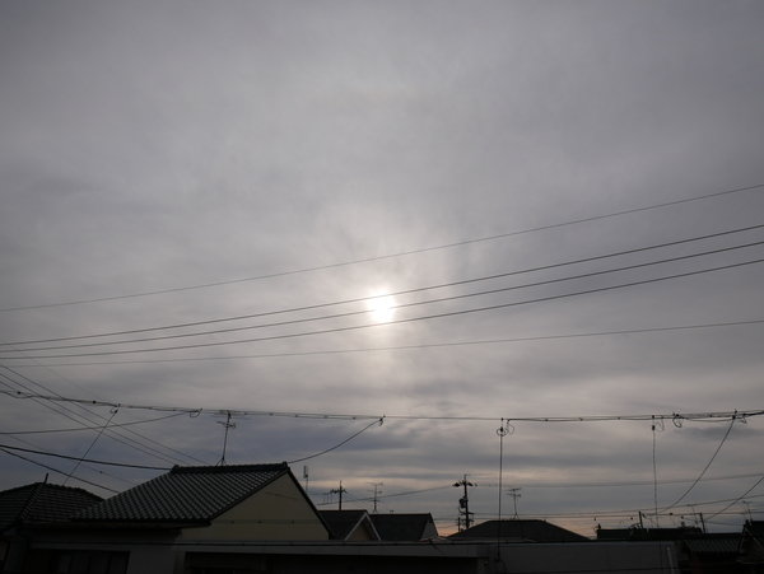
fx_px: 530
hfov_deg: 71.6
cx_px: 382
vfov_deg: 56.9
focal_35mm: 24
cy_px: 287
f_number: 10
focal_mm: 12
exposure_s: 1/800
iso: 200
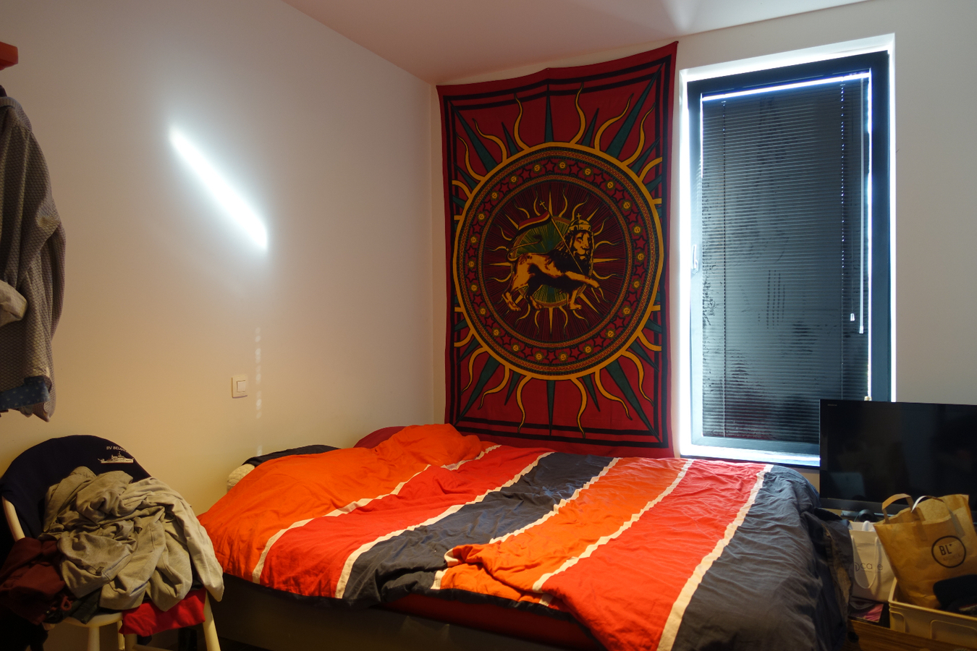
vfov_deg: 53.1
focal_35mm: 24
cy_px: 326
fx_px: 651
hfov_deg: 73.7
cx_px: 488
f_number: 2
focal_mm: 8.8
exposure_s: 1/30
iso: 125
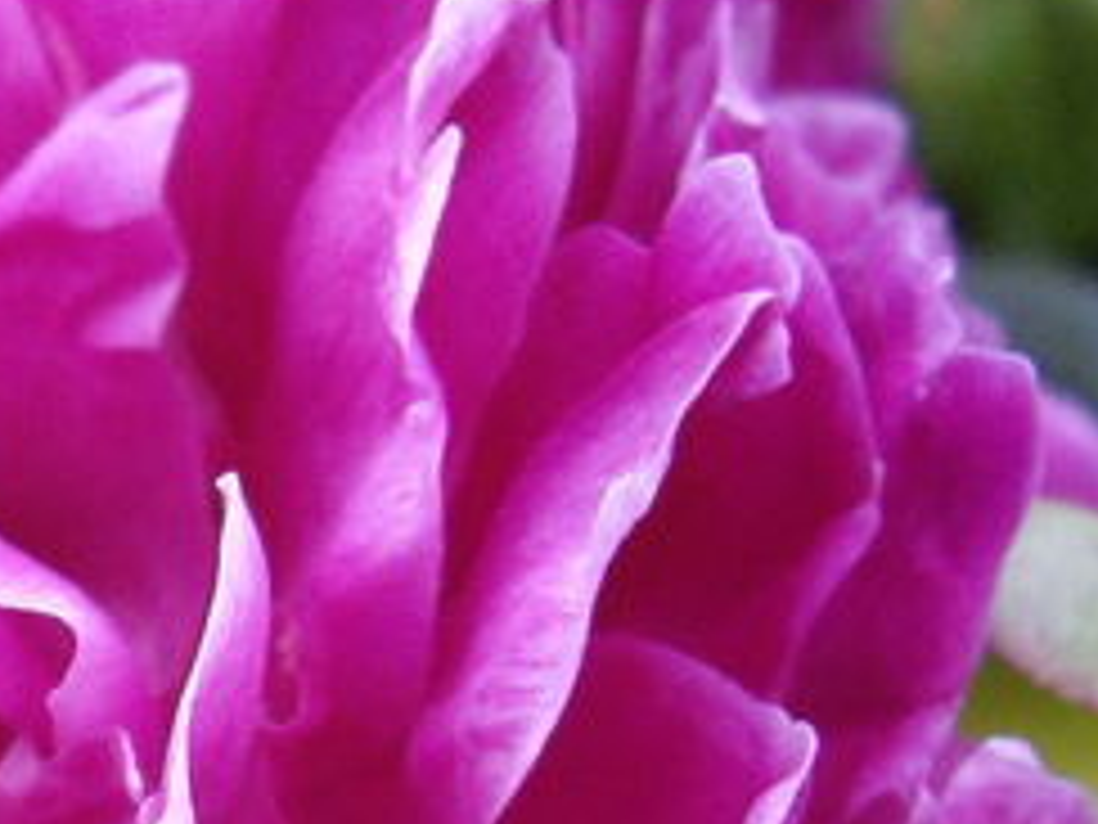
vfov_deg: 10.3
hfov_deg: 13.6
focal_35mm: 140
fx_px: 4441
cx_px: -328
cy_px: 1128
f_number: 2.8
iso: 200
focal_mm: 7.9
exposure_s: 1/80
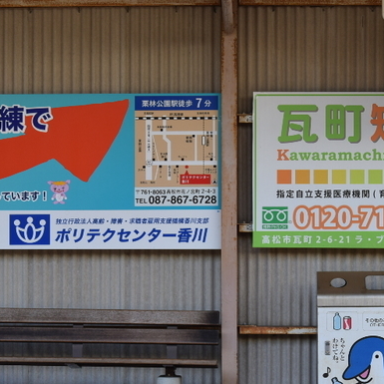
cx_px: 238
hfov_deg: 12.0
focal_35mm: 146
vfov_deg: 12.0
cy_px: 220
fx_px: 1831
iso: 100
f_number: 5.6
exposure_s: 1/100
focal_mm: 55
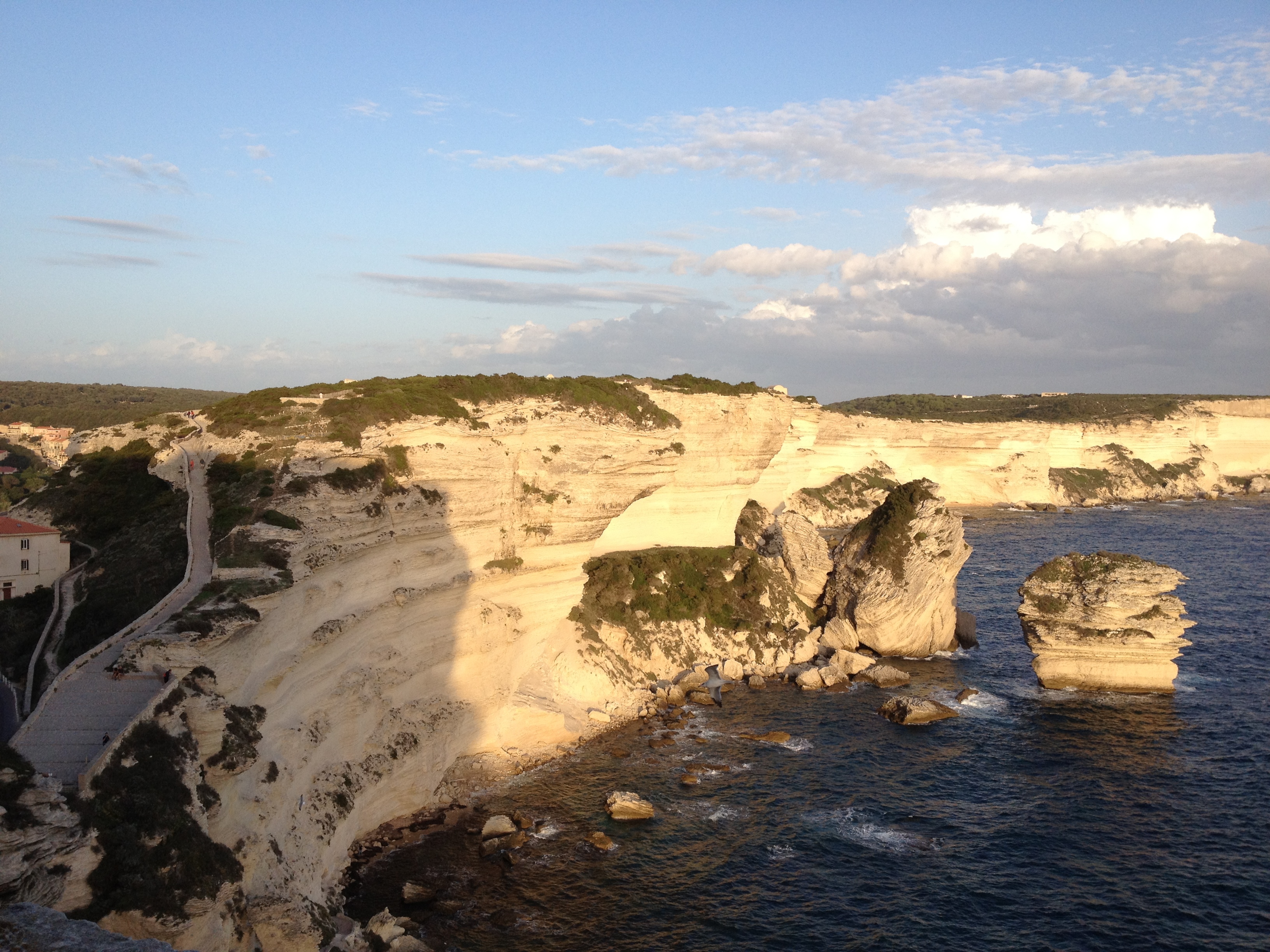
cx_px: 635
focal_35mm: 35
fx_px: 1284
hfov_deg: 52.6
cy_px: 476
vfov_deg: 40.7
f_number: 2.4
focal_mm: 4.28
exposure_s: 1/726
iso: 64
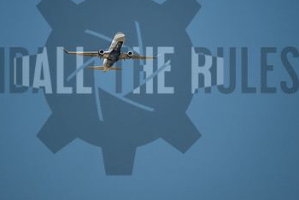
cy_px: 71
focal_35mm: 993
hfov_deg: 2.1
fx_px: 8254
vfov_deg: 1.4
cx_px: 119
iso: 400
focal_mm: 400
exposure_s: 1/1000
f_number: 5.6
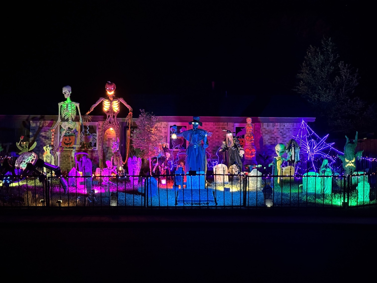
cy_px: 142
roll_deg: -0.6
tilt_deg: +1.7
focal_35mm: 48
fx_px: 523
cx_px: 188
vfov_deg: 30.3
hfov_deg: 39.7
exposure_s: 1/20
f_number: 1.78
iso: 1000
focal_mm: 6.76
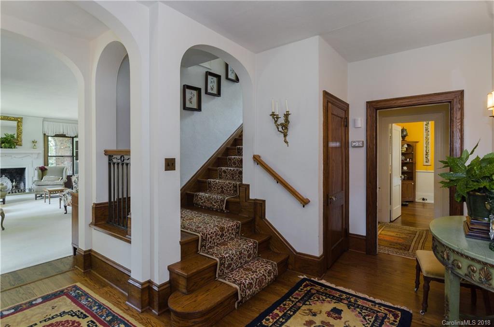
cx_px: 247
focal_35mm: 18
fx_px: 246
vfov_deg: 67.1
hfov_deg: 90.2
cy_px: 164
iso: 250
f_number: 8
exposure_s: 1/13
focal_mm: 12
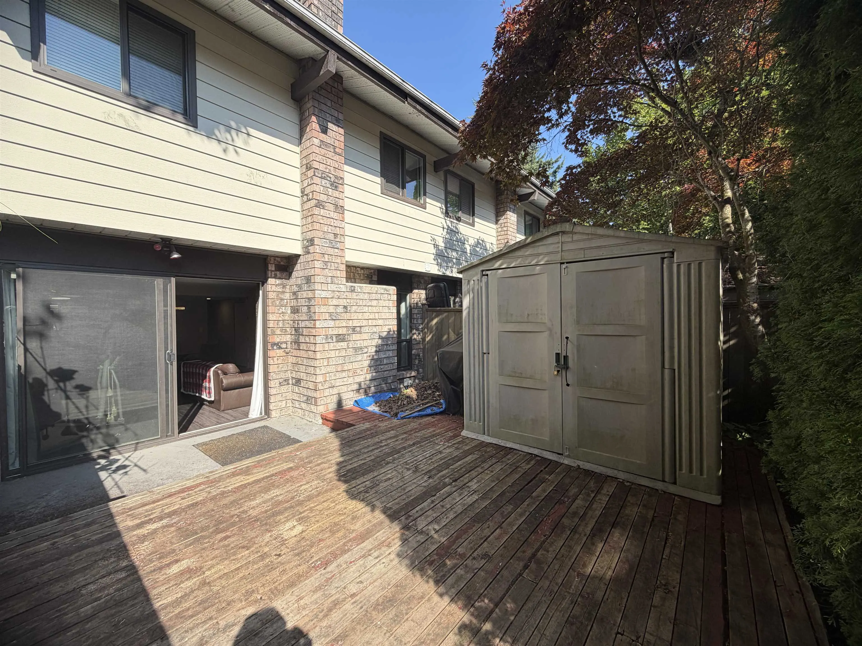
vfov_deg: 85.7
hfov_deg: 102.1
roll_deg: +0.4
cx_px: 431
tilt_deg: -1.6
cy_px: 323
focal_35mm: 14
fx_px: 349
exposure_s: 1/770
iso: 40
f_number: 2.2
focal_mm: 2.22
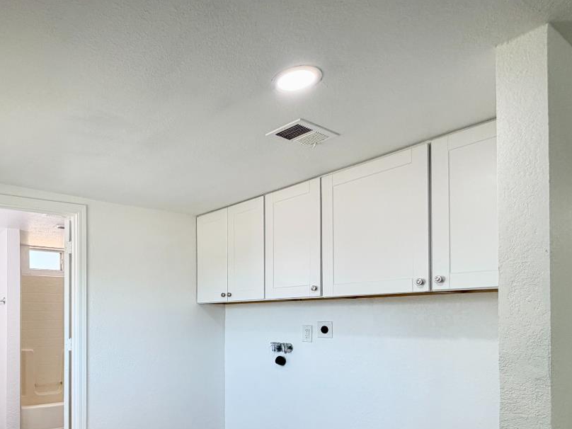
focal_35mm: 26
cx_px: 134
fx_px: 430
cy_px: 317
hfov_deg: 62.9
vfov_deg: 51.0
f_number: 2.2
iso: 125
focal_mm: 2.22
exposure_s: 1/120
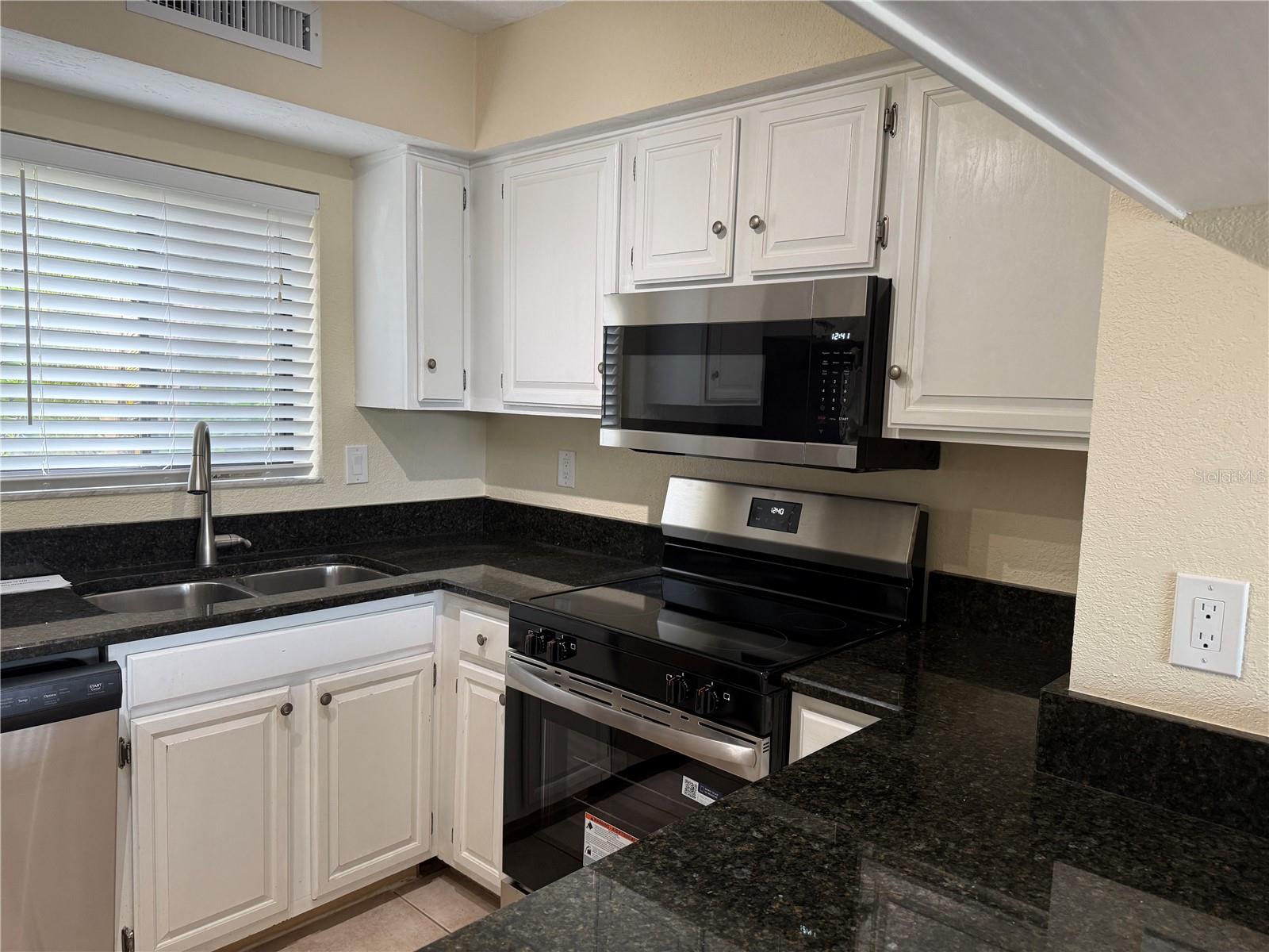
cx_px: 634
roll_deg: -1.0
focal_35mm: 24
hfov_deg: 71.6
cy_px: 476
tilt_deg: -5.8
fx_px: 880
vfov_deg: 56.8
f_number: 1.78
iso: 200
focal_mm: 6.76
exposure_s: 1/120
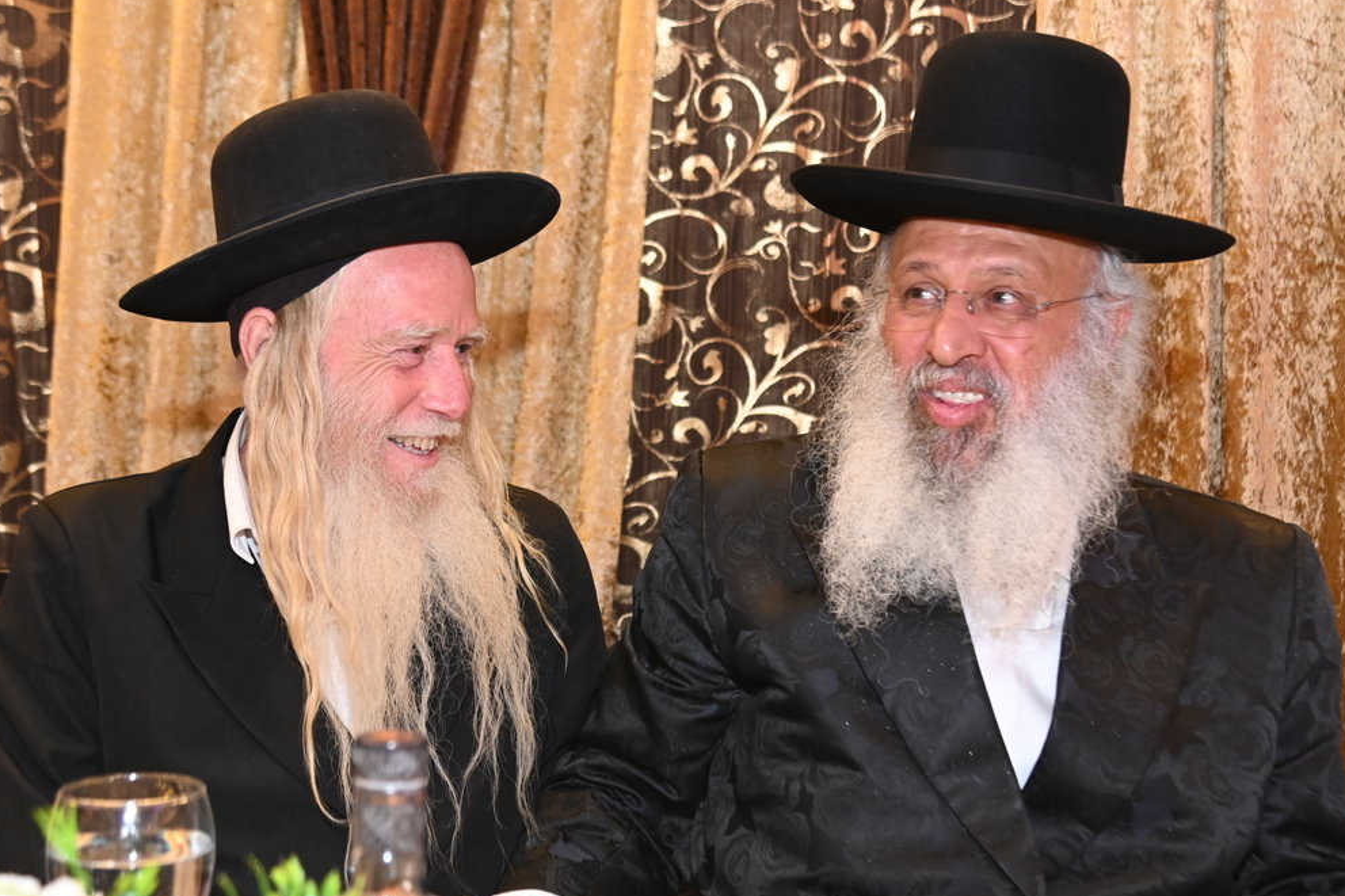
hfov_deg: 41.0
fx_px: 1793
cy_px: 410
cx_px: 575
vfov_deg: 28.1
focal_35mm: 48
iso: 2000
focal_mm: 34
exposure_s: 1/200
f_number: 4
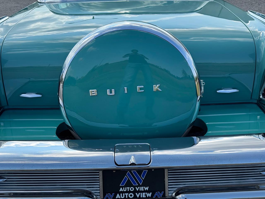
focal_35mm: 48
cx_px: 132
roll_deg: +0.8
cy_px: 100
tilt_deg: -20.3
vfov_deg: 30.3
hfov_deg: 39.7
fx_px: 367
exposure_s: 1/1724
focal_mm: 6.76
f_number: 1.78
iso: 64
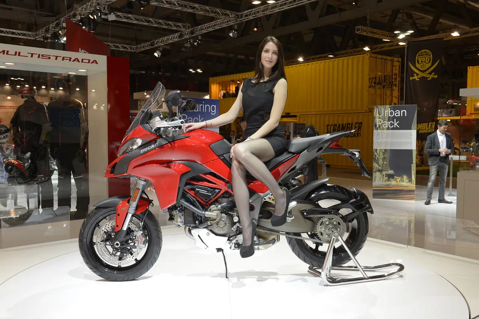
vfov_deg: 37.8
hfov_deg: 54.5
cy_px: 160
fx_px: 465
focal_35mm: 35
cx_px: 240
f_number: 8
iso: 800
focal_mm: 35
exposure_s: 1/160
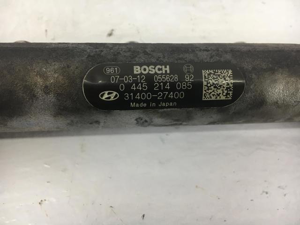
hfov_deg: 61.7
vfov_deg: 48.2
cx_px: 150
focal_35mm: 29
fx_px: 251
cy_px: 112
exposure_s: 1/33
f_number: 2.2
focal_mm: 4.15
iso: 25
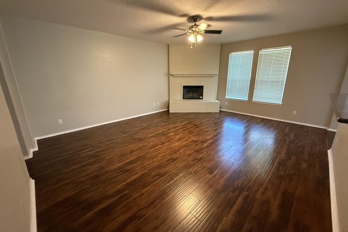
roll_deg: -0.1
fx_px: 145
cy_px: 114
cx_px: 173
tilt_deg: -15.4
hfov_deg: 100.4
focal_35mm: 15
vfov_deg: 77.3
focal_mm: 2.22
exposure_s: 1/60
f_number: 2.2
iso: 800
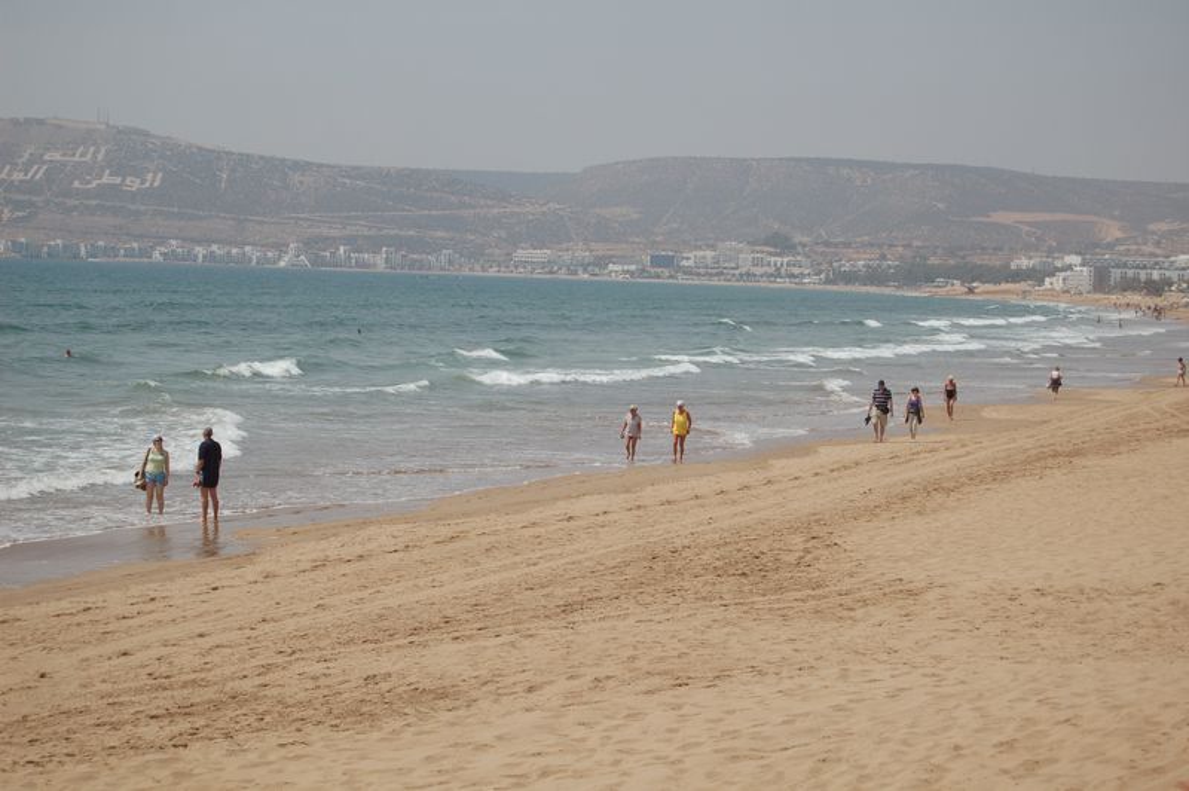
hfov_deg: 24.6
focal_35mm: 82
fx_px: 2722
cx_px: 594
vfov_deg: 16.5
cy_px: 396
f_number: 5.6
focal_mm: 55
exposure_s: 1/1600
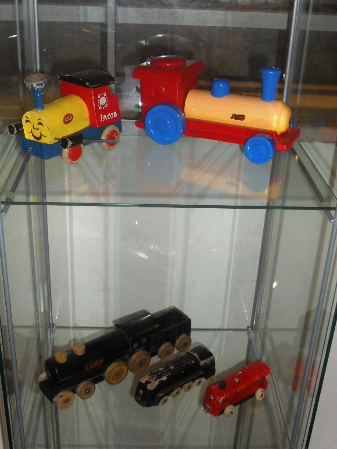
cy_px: 224
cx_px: 168
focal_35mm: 49
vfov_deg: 38.9
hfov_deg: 29.7
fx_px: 636
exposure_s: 1/45
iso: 200
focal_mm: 8.7
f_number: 3.9
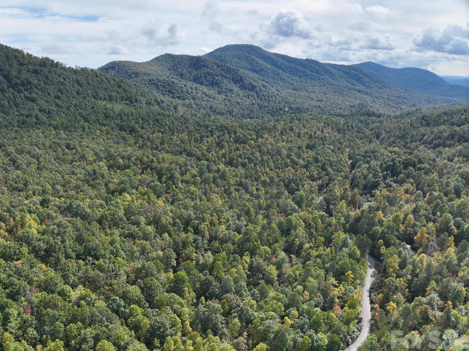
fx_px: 366
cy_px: 184
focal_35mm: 27
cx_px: 209
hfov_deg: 65.2
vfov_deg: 51.3
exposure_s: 1/2000
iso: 100
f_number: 3.2
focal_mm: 12.29
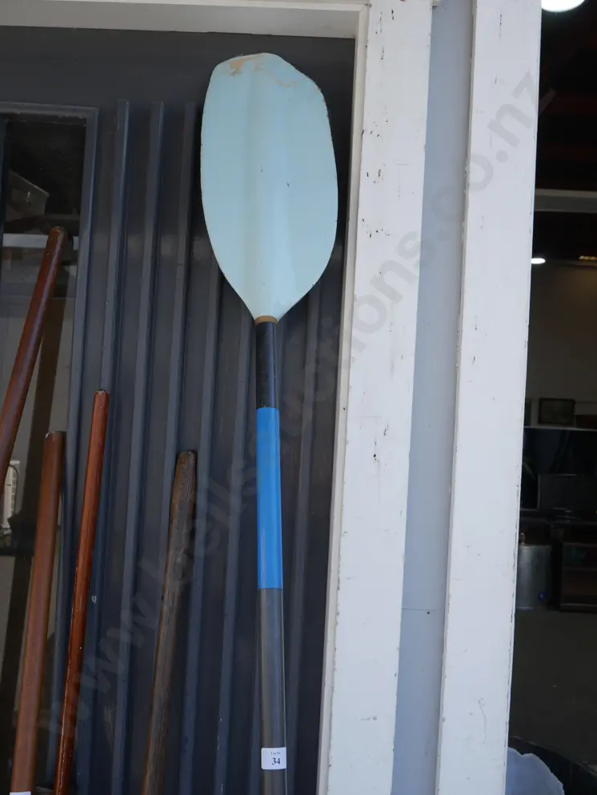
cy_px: 409
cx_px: 296
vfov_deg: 55.3
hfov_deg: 43.0
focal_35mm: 33
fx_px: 758
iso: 200
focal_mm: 16
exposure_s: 1/250
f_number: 5.6
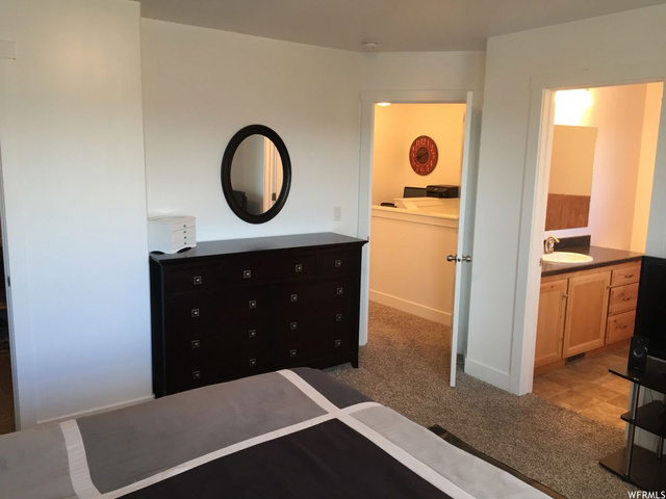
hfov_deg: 61.7
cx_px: 333
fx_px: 558
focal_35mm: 29
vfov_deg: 48.2
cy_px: 250
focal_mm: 4.15
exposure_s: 1/30
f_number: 2.2
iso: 64
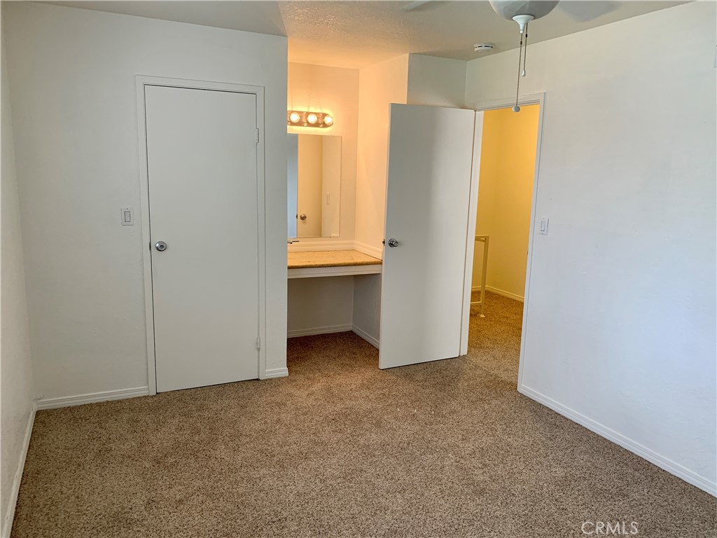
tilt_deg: -11.7
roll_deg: -2.7
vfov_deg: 53.1
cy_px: 269
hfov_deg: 67.3
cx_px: 358
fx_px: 539
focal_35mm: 26
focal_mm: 4.25
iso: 125
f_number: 1.8
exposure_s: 1/60
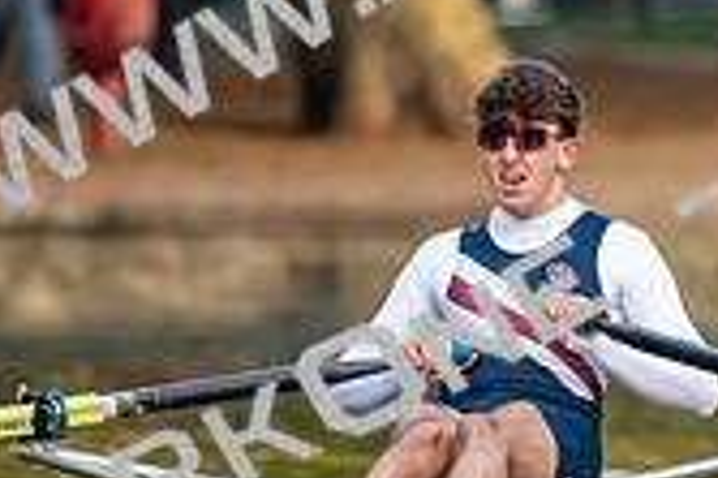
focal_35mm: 1389
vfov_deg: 1.0
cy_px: 222
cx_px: 482
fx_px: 27675
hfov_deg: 1.5
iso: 3600
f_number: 4.5
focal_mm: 400
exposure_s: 1/2500
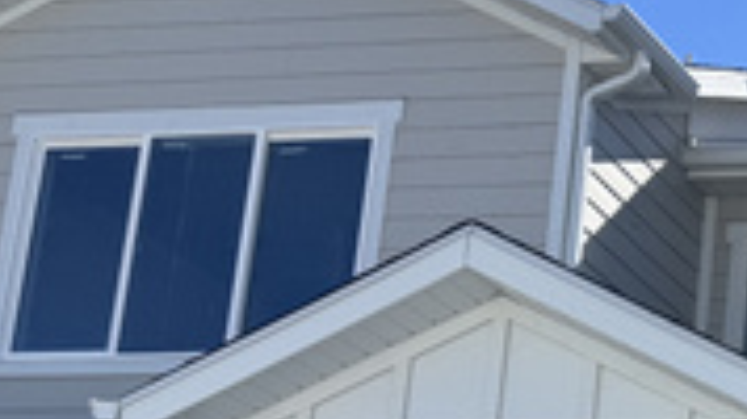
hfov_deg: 18.9
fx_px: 1861
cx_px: 1230
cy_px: 628
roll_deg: -2.2
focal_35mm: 94
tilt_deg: +10.7
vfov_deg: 12.3
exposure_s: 1/3802
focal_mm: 6.76
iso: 80
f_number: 1.78
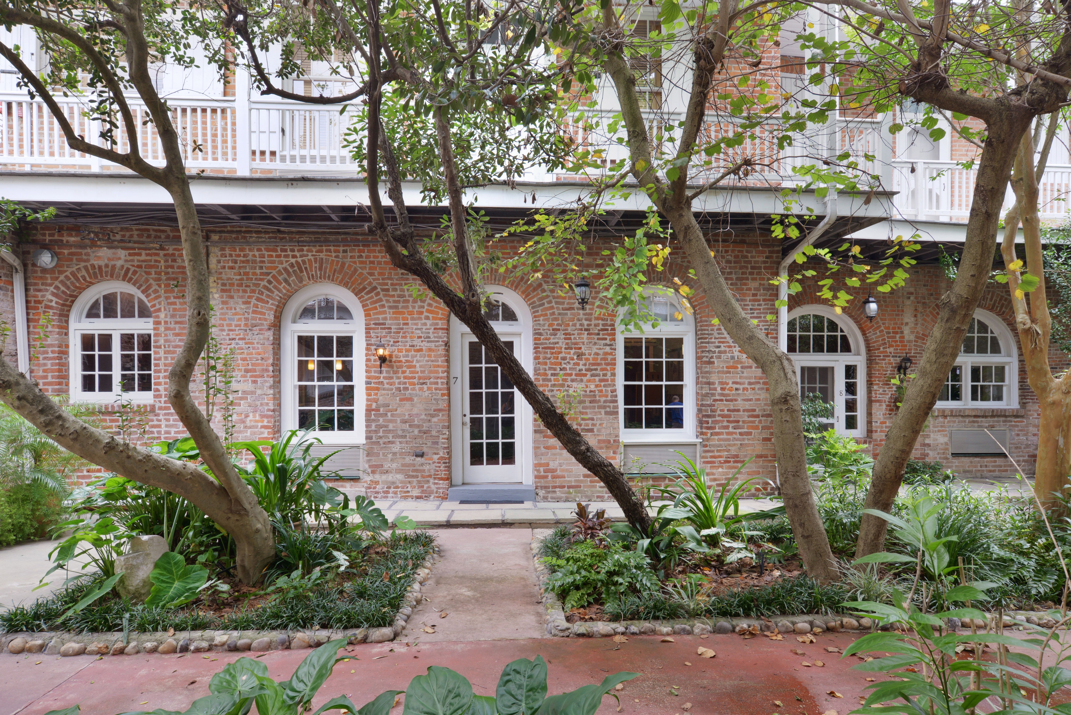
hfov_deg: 84.0
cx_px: 536
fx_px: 595
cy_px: 358
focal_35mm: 20
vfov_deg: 62.0
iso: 400
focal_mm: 20
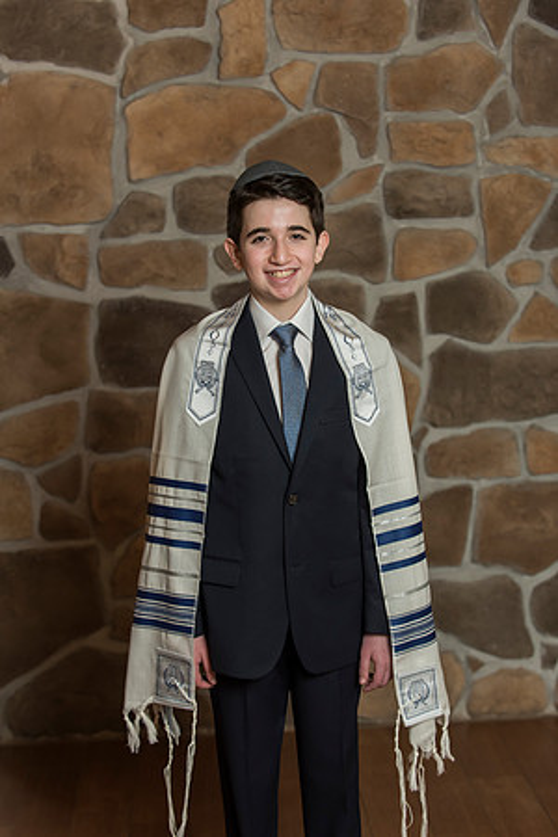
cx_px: 279
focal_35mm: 70
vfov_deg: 28.8
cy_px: 418
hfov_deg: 19.5
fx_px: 1627
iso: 800
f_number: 4
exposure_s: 1/200
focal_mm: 70
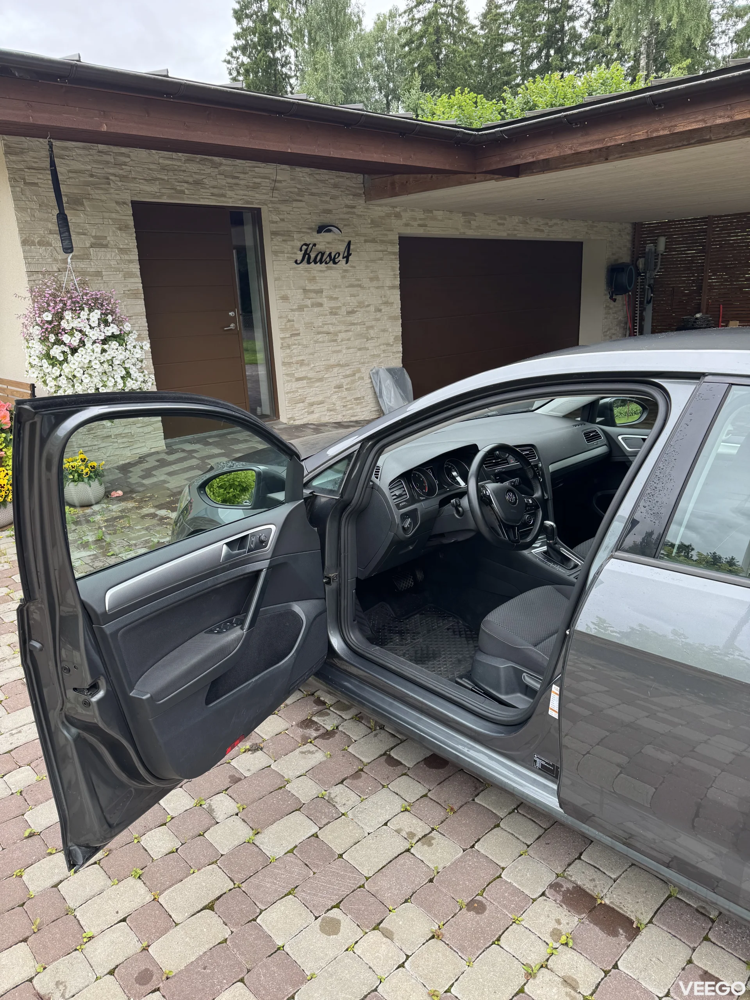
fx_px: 693
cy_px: 500
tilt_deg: -16.7
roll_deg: +2.7
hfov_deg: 56.8
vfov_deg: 71.6
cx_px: 375
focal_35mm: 24
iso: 80
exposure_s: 1/315
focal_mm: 6.76
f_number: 1.78
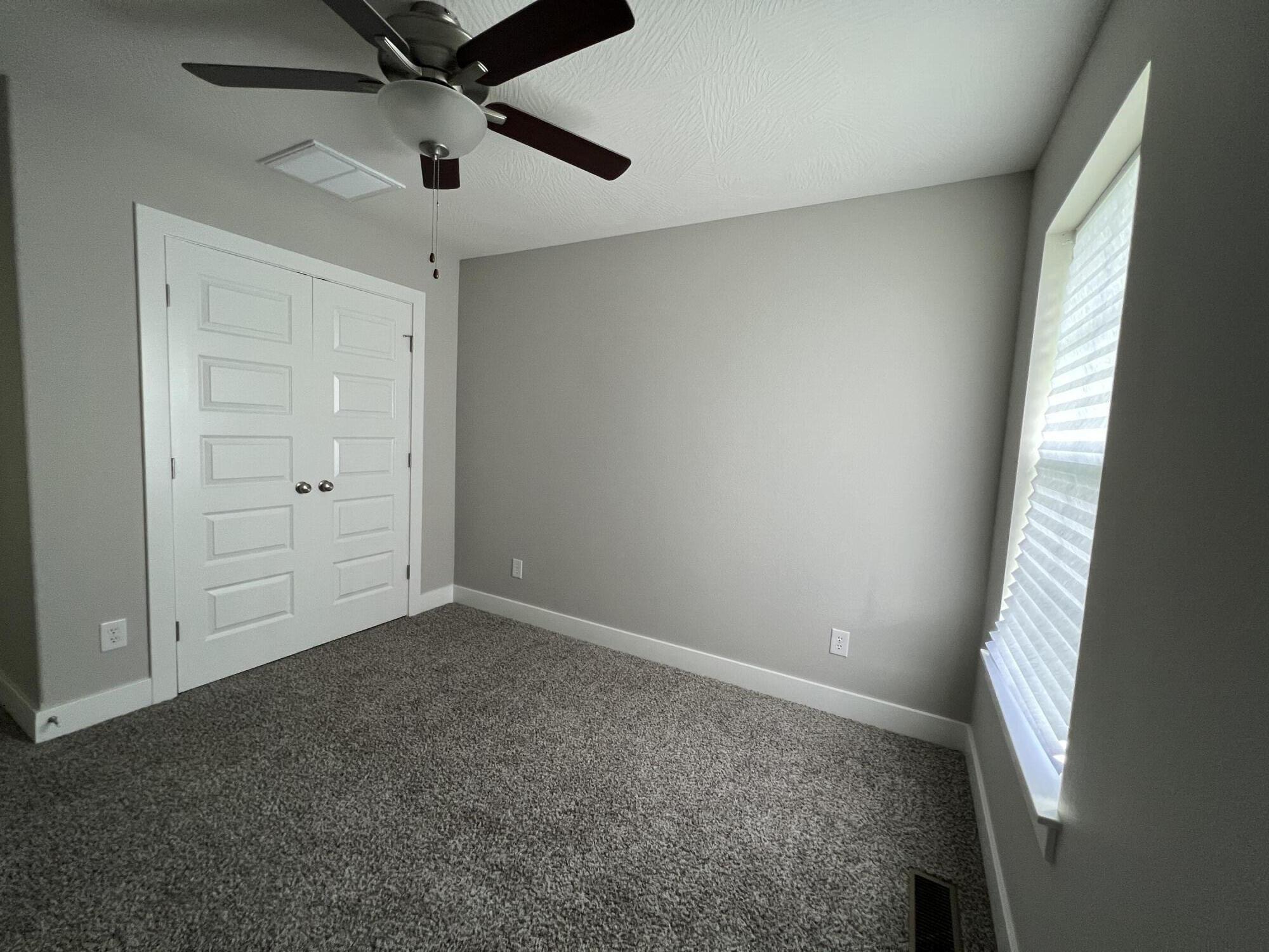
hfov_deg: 106.2
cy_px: 476
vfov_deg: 89.9
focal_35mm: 13
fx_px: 477
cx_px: 634
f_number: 1.8
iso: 250
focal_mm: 1.57
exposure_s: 1/63
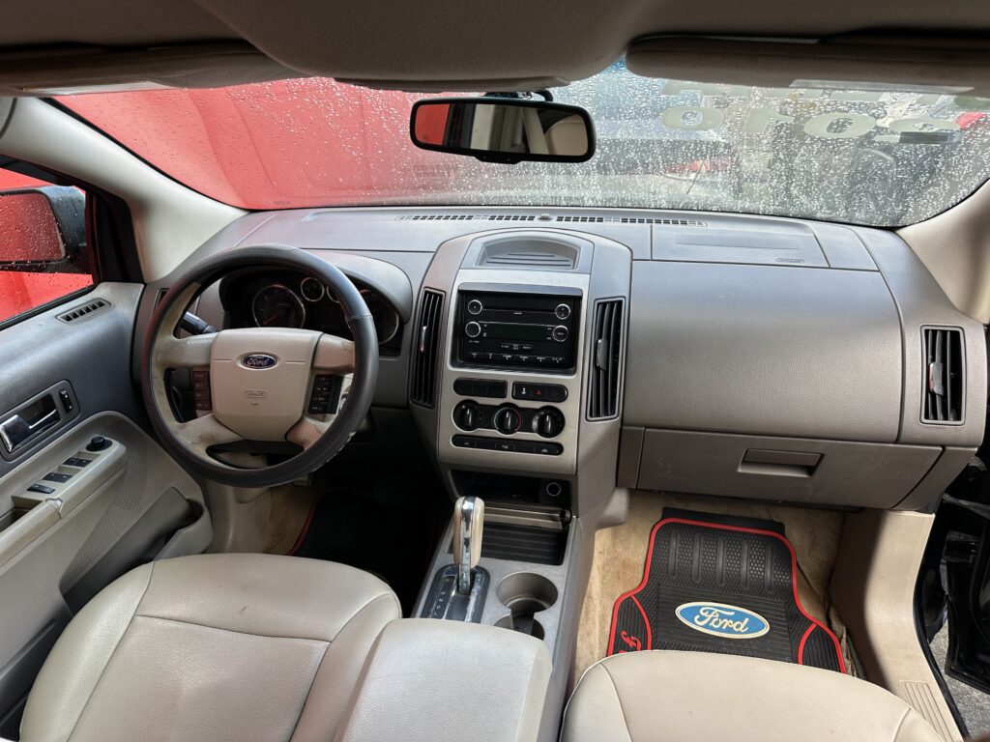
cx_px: 495
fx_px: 686
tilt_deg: -26.4
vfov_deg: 56.8
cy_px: 371
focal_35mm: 24
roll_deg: +1.5
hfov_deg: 71.6
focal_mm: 6.86
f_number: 1.78
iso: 64
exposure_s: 1/121
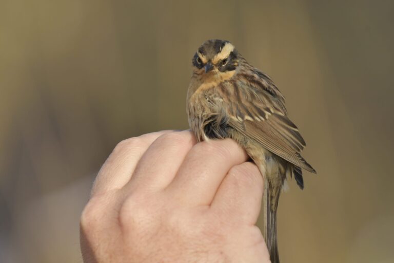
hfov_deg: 2.7
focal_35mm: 750
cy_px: 132
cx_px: 197
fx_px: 8208
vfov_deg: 1.8
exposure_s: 1/2000
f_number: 5.6
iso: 320
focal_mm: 500
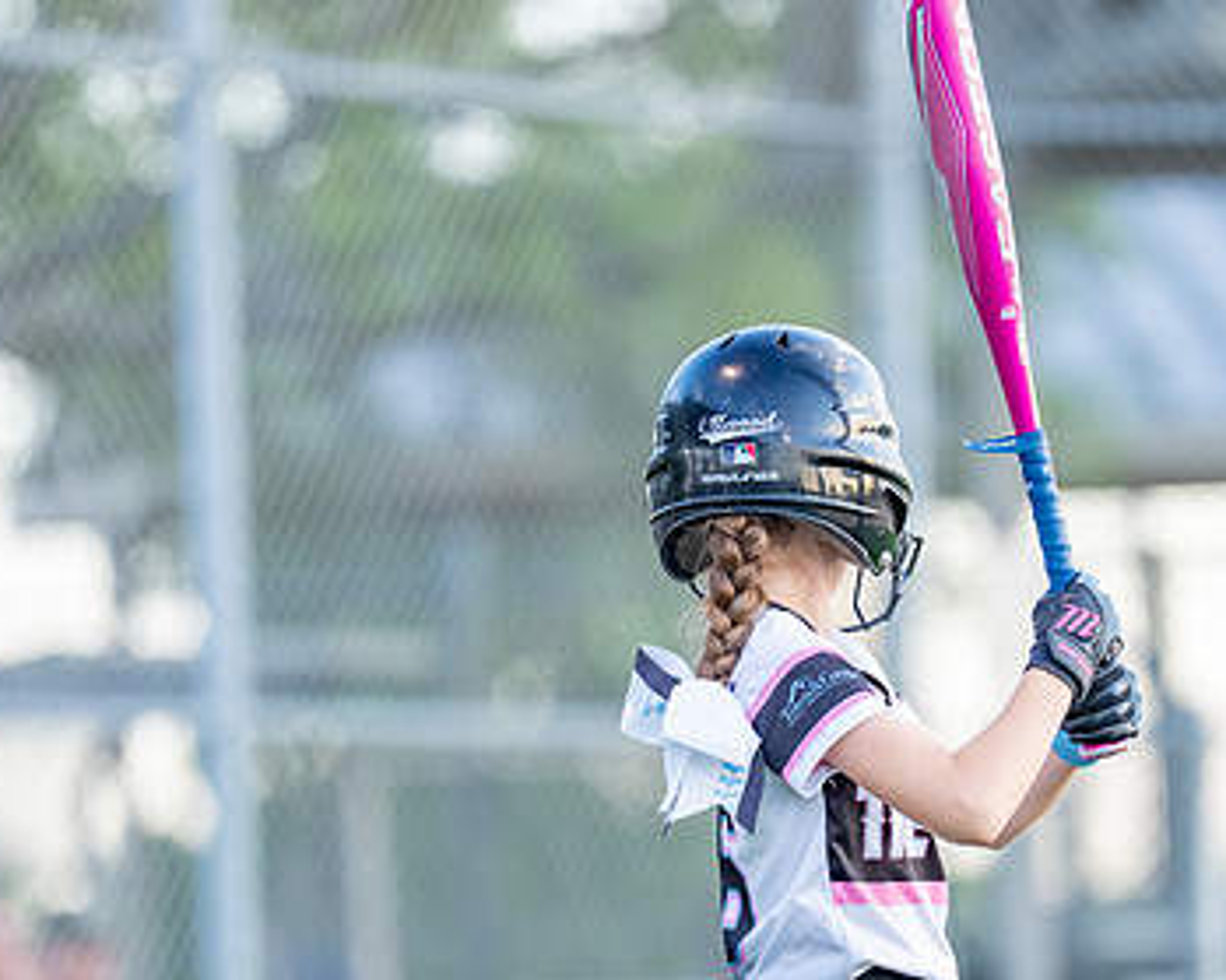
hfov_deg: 5.2
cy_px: 716
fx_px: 13385
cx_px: 753
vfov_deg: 4.2
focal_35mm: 369
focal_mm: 200
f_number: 2.8
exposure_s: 1/1250
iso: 1600
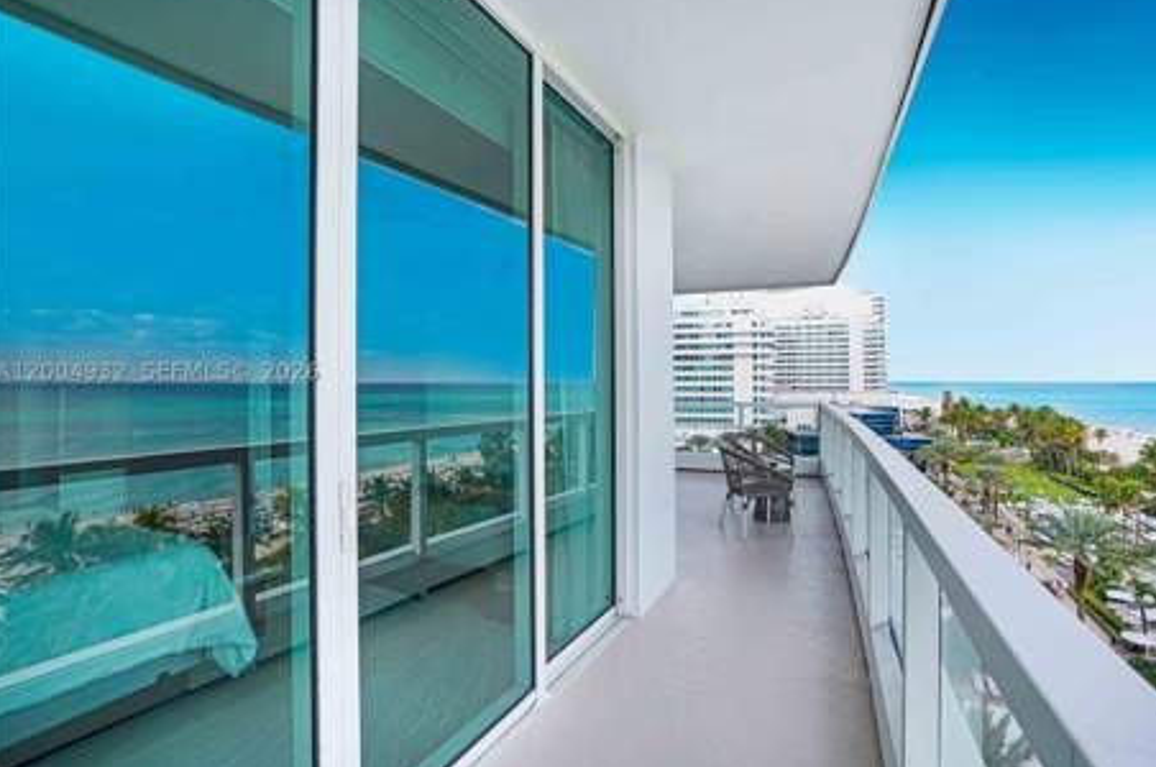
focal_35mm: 17
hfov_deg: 93.3
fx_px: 545
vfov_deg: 70.2
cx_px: 604
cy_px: 369
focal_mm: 16
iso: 100
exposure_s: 1/500
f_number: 5
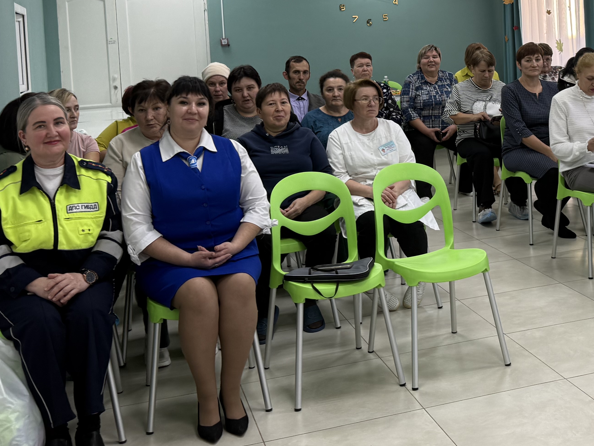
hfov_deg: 35.3
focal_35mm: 53
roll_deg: -0.6
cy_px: 44
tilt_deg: +0.3
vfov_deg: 26.6
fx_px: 909
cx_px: 453
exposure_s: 1/100
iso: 64
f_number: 1.78
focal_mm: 6.76
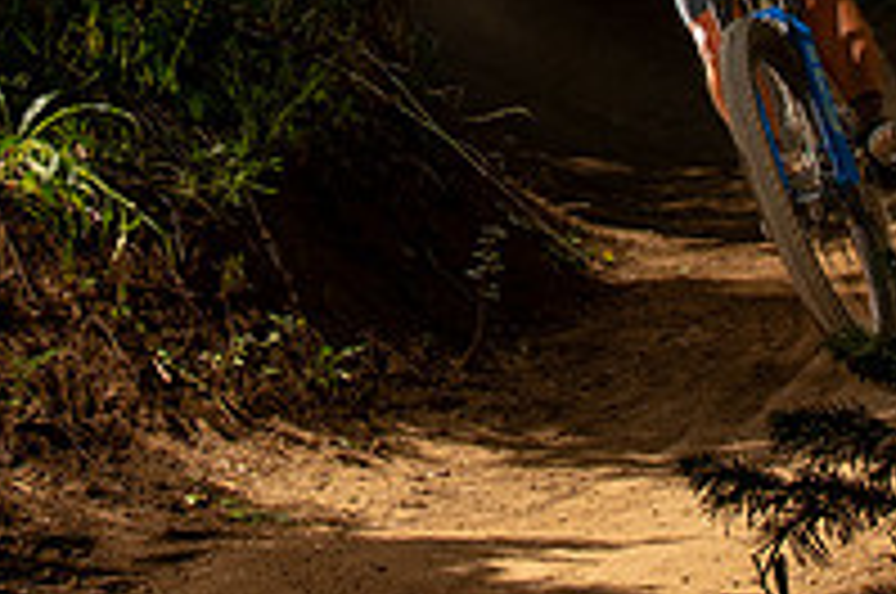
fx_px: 2510
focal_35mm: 101
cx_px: 360
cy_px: -235
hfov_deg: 20.2
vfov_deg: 12.9
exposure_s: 1/400
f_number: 11
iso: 500
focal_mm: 28
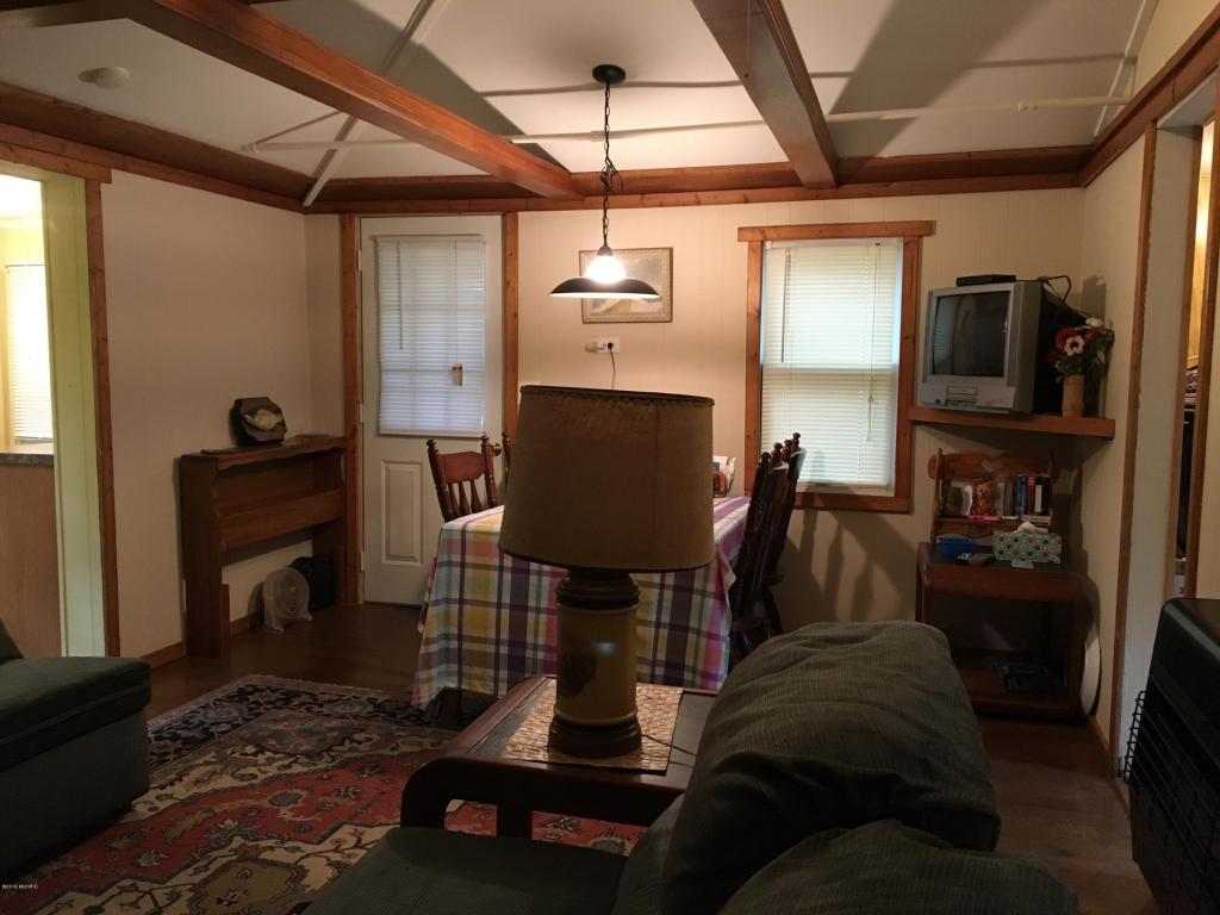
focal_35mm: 29
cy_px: 458
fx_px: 1022
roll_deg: -0.6
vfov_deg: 48.2
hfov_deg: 61.7
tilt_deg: -6.0
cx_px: 610
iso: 200
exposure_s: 1/20
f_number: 2.2
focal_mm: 4.15
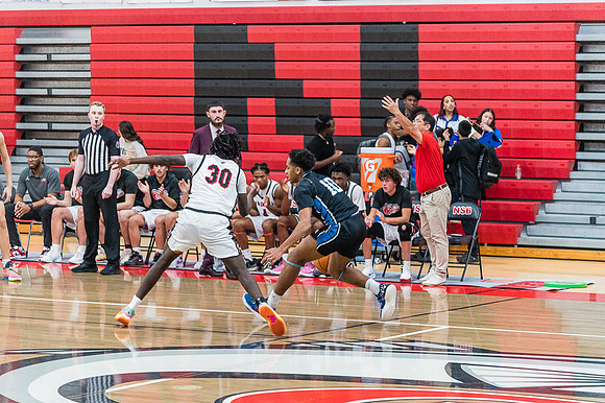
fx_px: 2015
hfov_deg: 17.1
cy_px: 202
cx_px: 302
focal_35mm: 120
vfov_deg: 11.4
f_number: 4
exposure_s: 1/320
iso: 5000
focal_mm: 120
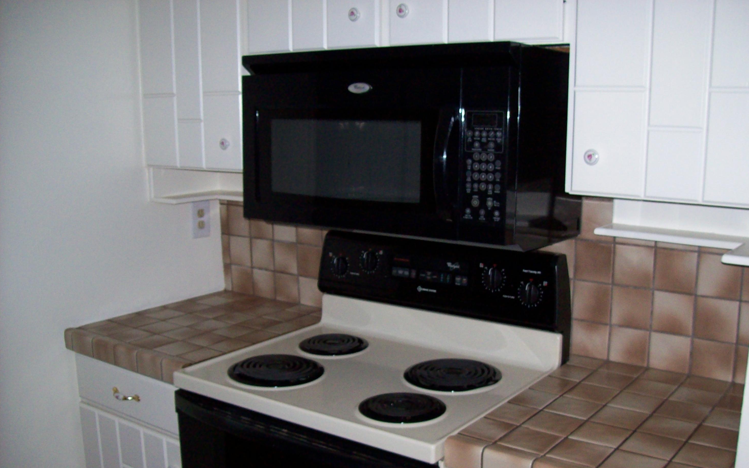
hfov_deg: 50.4
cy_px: 283
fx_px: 796
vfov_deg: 32.7
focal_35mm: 39
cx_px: 381
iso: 200
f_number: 2.7
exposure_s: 1/64
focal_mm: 6
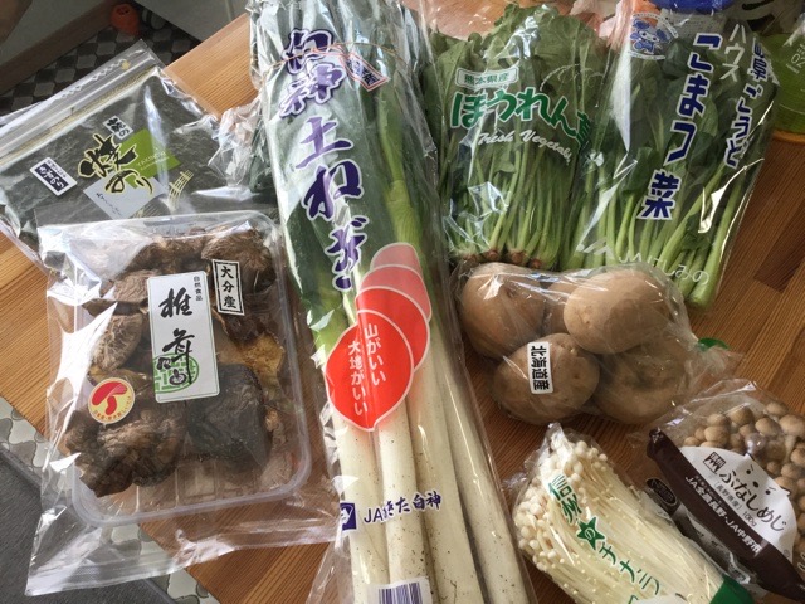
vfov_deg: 45.4
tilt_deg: -59.5
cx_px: 402
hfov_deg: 58.4
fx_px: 721
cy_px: 302
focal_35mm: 31
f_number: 2.4
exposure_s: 1/30
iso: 50
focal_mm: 3.3
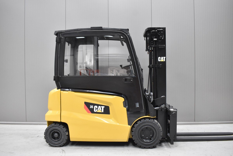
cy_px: 78
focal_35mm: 30
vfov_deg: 43.6
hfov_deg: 61.9
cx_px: 116
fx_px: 194
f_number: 4.5
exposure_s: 1/30
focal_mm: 20
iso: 1600
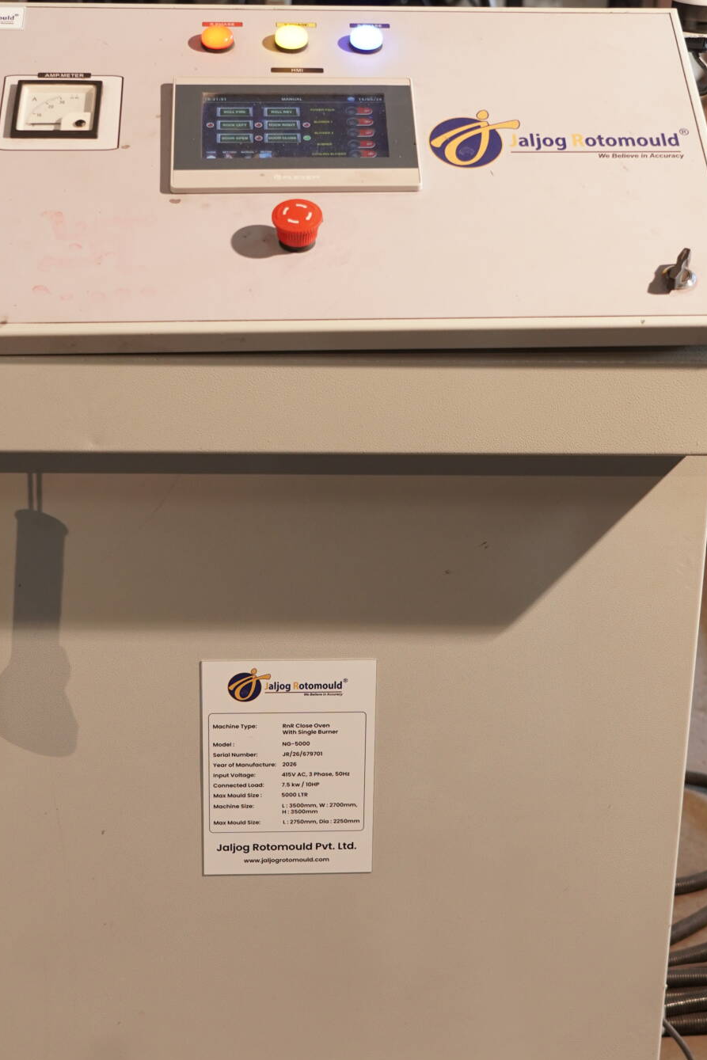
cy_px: 474
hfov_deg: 20.9
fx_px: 1914
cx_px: 301
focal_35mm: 65
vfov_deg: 30.9
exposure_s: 1/100
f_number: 4
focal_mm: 34
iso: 800
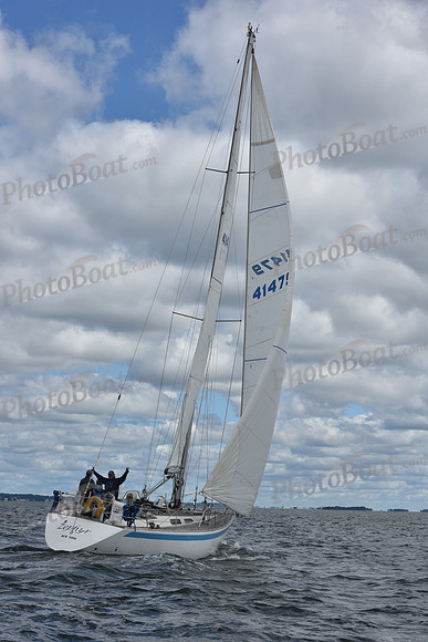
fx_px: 1247
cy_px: 321
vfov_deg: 28.8
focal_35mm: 70
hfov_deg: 19.5
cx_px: 214
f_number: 11
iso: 250
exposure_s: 1/800
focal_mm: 70
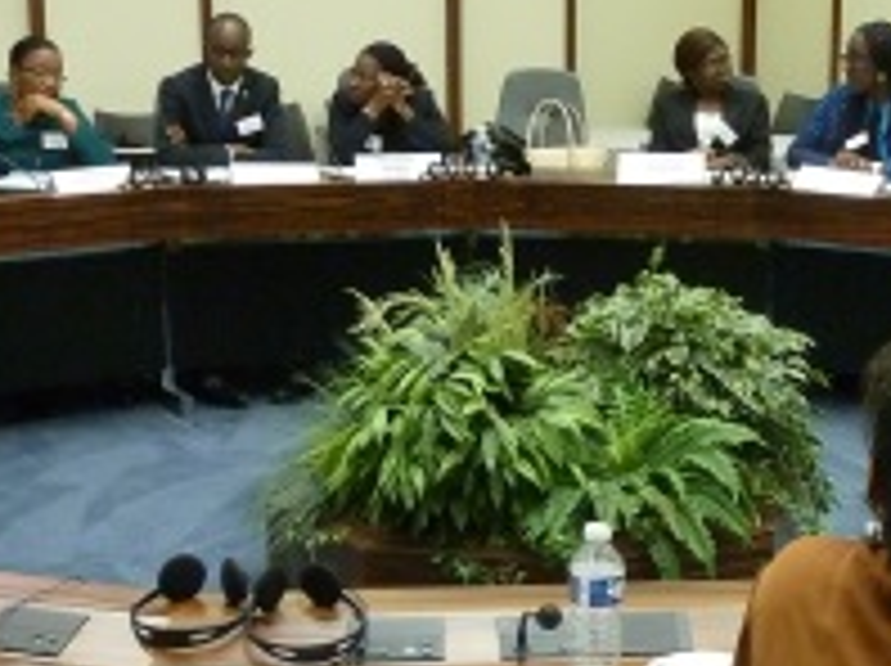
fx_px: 2108
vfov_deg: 17.9
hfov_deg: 23.5
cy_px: 387
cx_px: 724
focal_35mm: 82
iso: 400
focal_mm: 4.4
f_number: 3.3
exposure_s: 1/20
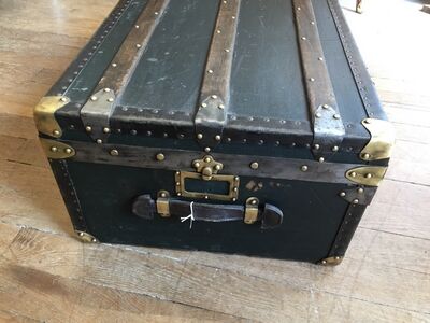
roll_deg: -1.1
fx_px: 360
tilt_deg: -41.5
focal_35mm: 29
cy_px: 162
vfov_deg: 48.2
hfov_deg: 61.7
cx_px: 215
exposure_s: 1/33
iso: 160
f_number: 2.2
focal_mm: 4.15
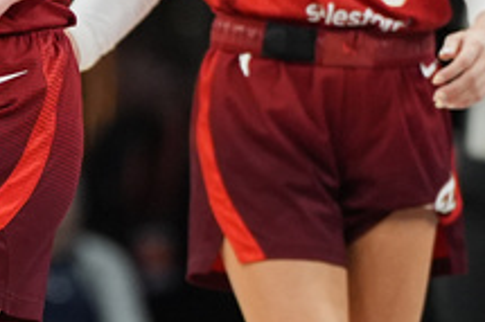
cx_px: 54
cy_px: 142
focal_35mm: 953
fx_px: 12829
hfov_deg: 2.2
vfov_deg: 1.4
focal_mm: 200
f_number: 2.8
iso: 2500
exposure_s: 1/1250
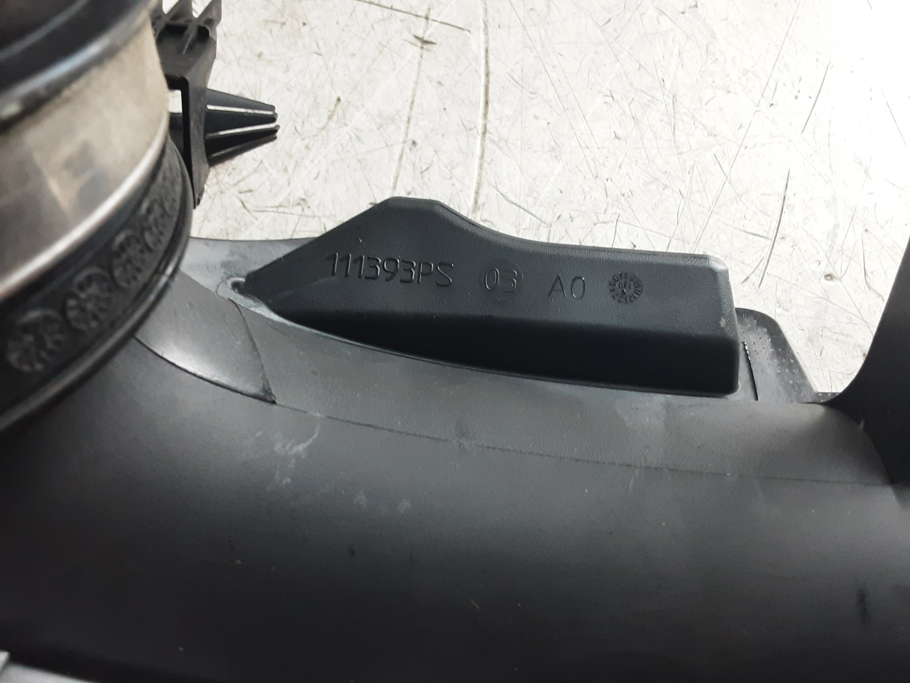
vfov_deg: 51.4
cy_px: 342
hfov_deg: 65.3
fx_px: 710
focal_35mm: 27
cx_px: 455
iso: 125
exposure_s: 1/25
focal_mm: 2.91
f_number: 1.9
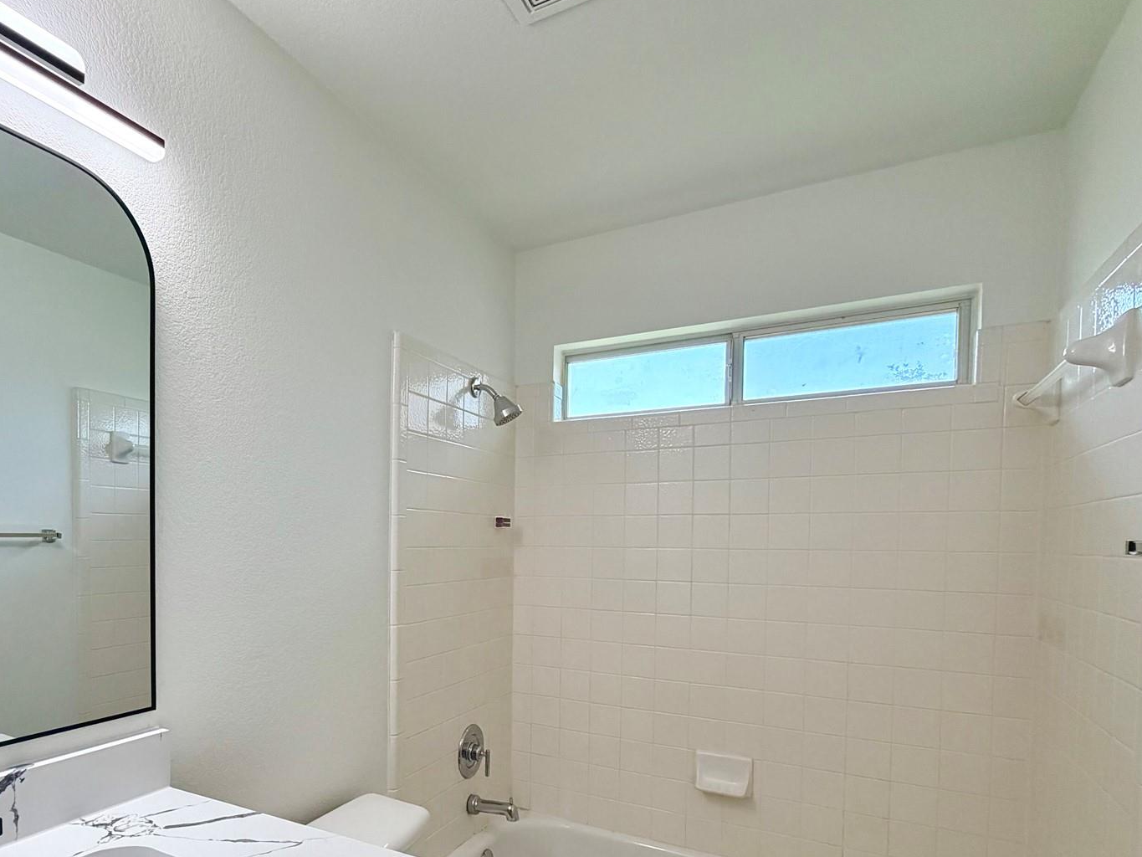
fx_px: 693
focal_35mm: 21
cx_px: 413
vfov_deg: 62.1
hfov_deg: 77.3
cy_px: 563
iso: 160
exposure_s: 1/120
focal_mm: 2.22
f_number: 2.2
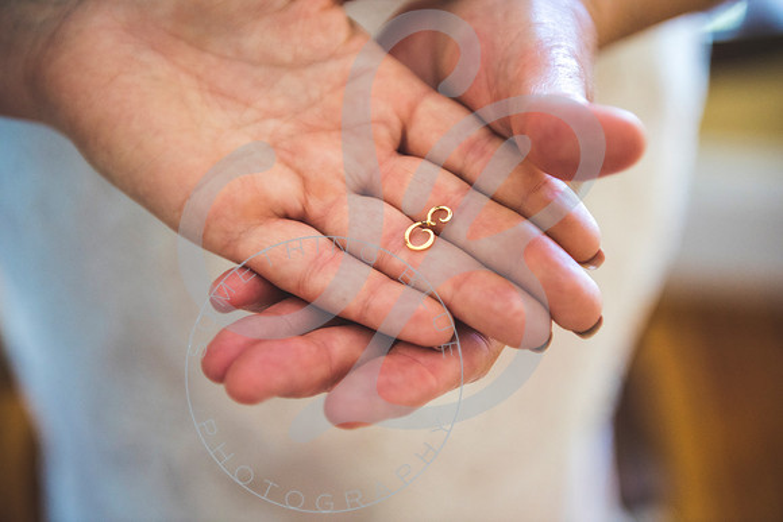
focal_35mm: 70
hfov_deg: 28.8
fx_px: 1523
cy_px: 261
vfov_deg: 19.5
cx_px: 392
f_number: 2.8
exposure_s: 1/125
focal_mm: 70
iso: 1250
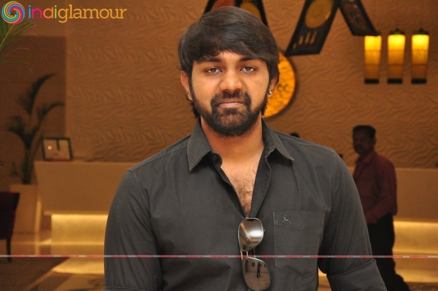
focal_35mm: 99
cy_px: 146
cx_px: 219
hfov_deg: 20.6
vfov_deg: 13.8
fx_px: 1203
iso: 1600
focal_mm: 66
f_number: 7.1
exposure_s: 1/125
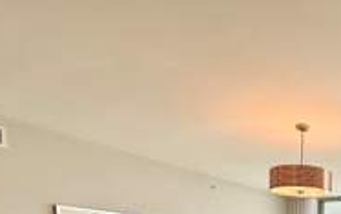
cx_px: 354
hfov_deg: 43.0
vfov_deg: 26.7
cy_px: 298
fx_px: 353
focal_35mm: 38
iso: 50
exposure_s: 1/224
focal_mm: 2.22
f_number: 2.2
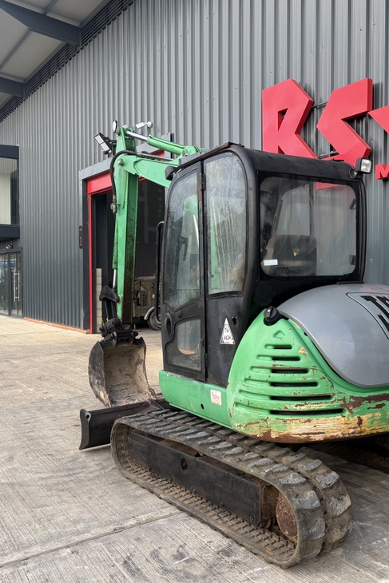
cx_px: 312
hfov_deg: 36.6
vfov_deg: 54.4
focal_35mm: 35
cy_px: 288
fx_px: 567
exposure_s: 1/269
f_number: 1.78
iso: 64
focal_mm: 6.76
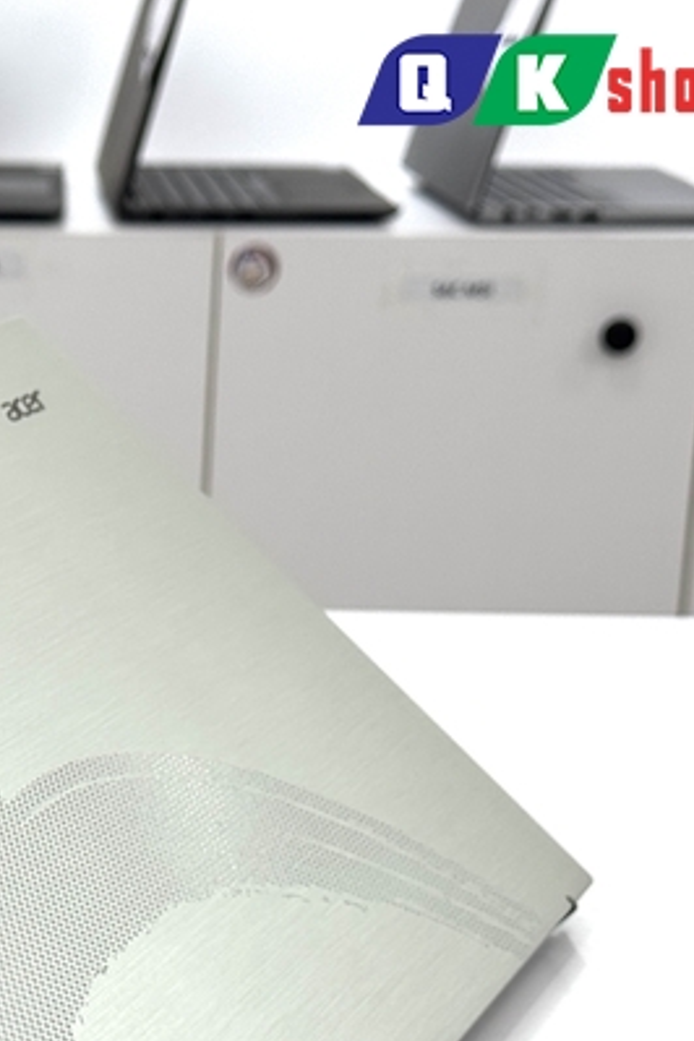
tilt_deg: -18.2
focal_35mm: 100
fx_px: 2891
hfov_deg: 13.3
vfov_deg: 20.3
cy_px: 772
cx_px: -141
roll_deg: +0.5
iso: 50
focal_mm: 6.76
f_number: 1.78
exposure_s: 1/164
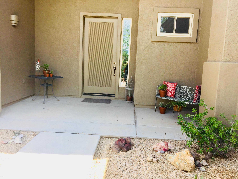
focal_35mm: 30
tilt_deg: -6.9
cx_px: 120
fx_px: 206
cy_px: 90
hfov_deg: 60.0
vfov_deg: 46.8
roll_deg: -3.8
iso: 32
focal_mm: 4.15
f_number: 2.2
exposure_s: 1/291
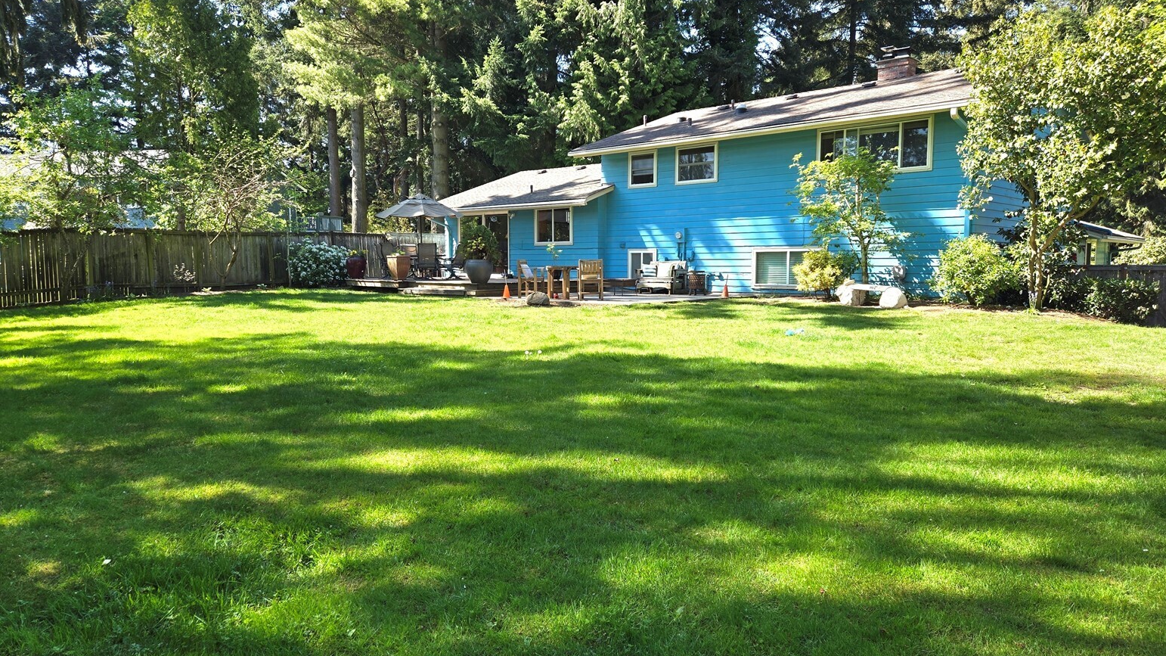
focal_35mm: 26
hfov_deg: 71.9
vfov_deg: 44.4
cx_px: 580
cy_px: 336
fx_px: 804
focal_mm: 5.4
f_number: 1.8
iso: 25
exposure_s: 1/294
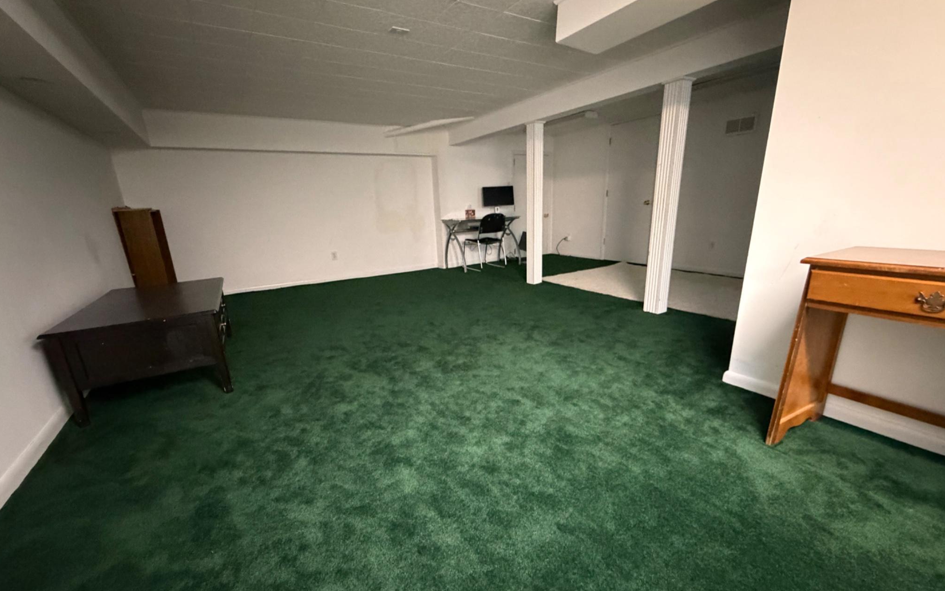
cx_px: 472
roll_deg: +2.8
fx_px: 386
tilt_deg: -16.7
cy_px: 317
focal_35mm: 15
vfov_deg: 74.7
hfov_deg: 101.5
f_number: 2.2
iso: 1250
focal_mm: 2.22
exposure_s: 1/30
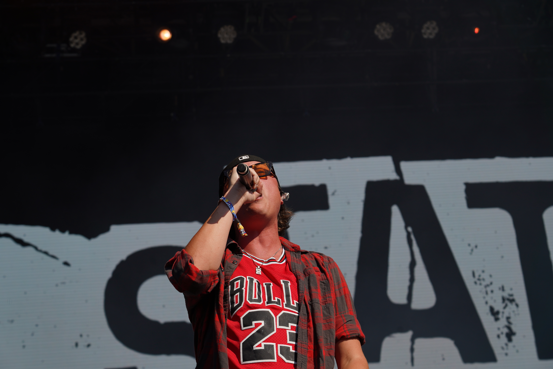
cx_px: 276
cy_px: 184
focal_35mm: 94
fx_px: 1444
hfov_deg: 21.7
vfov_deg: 14.6
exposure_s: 1/640
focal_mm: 94
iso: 100
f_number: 8
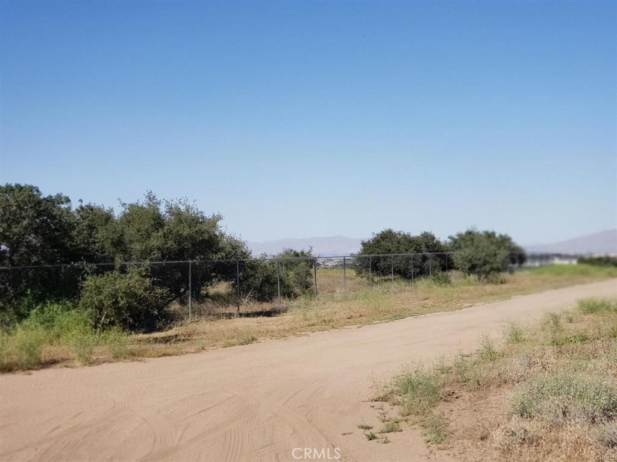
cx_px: 308
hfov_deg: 36.8
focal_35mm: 52
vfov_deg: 28.0
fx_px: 926
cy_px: 231
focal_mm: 6
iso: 32
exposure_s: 1/763
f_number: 2.4
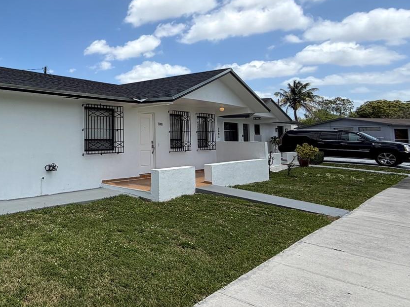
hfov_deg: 54.1
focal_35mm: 27
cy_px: 116
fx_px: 320
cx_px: 19
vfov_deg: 50.8
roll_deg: +0.1
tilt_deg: +3.5
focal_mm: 2.22
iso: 20
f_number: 2.2
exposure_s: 1/1125
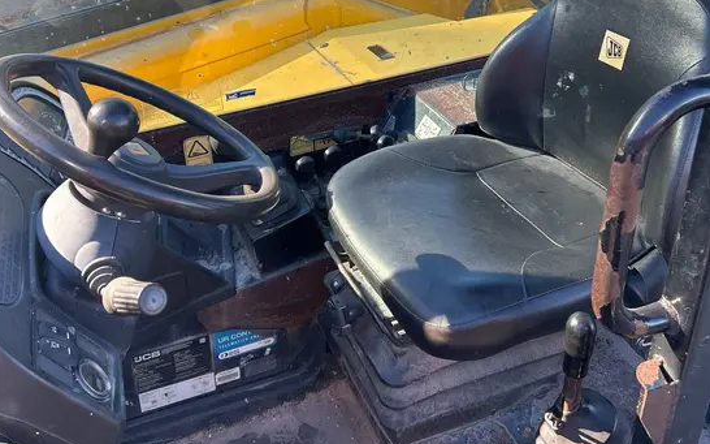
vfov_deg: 33.6
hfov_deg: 52.8
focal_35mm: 37
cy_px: 102
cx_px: 354
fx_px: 716
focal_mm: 5.7
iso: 50
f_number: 1.5
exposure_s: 1/354
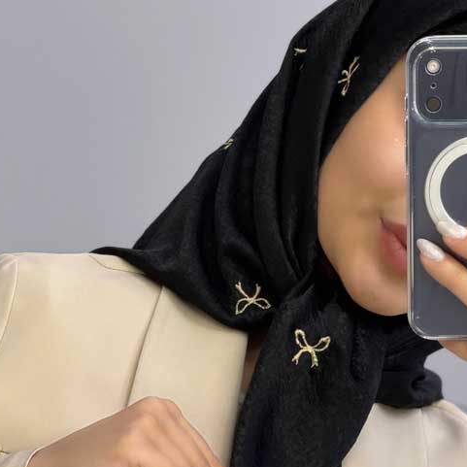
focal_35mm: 196
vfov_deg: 8.9
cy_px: 425
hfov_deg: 8.9
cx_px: 284
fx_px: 2992
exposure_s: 1/100
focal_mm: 16.89
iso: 64
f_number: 2.8
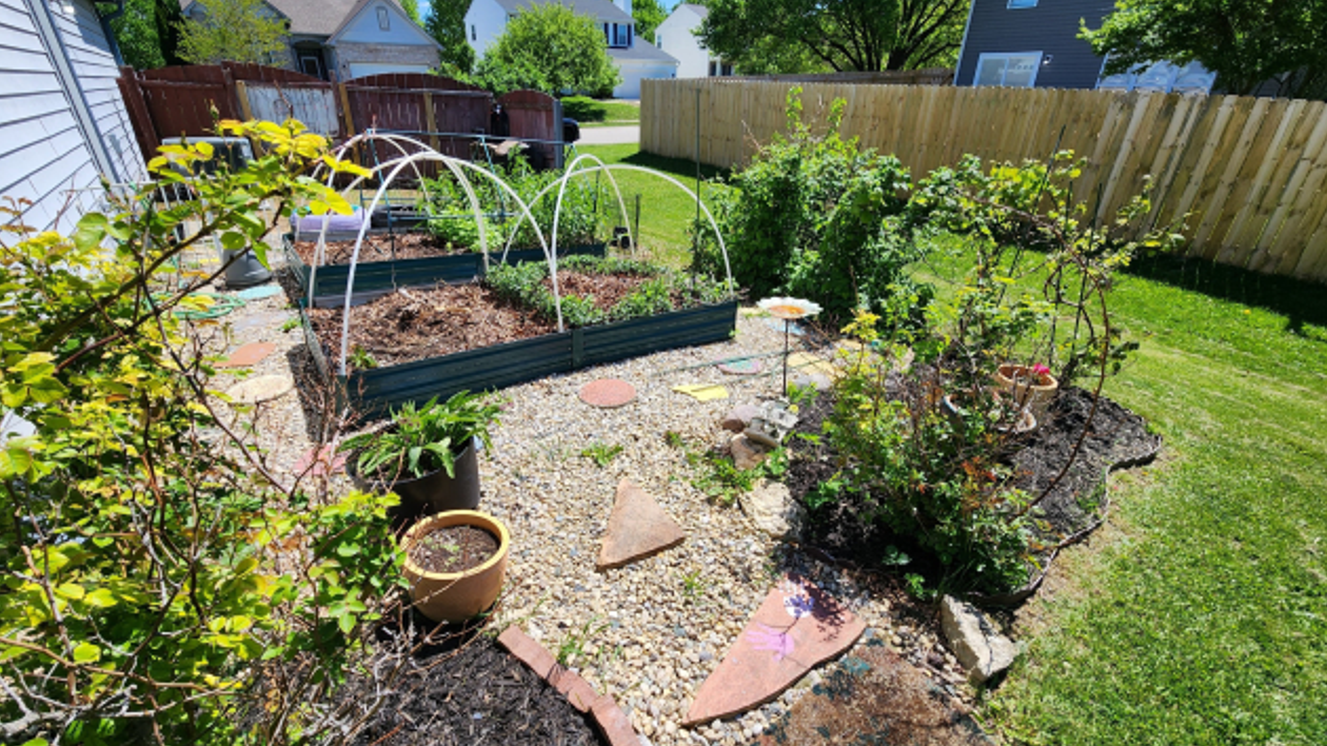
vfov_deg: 70.4
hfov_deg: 103.0
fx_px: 528
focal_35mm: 15
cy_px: 403
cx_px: 652
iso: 50
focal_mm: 2.2
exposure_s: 1/1628
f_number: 2.2
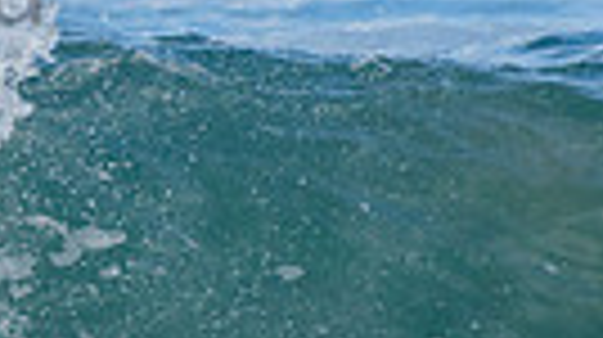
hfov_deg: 0.8
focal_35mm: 2775
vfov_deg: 0.4
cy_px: -63
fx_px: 44317
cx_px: -725
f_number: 5.6
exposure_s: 1/1250
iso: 320
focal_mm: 500
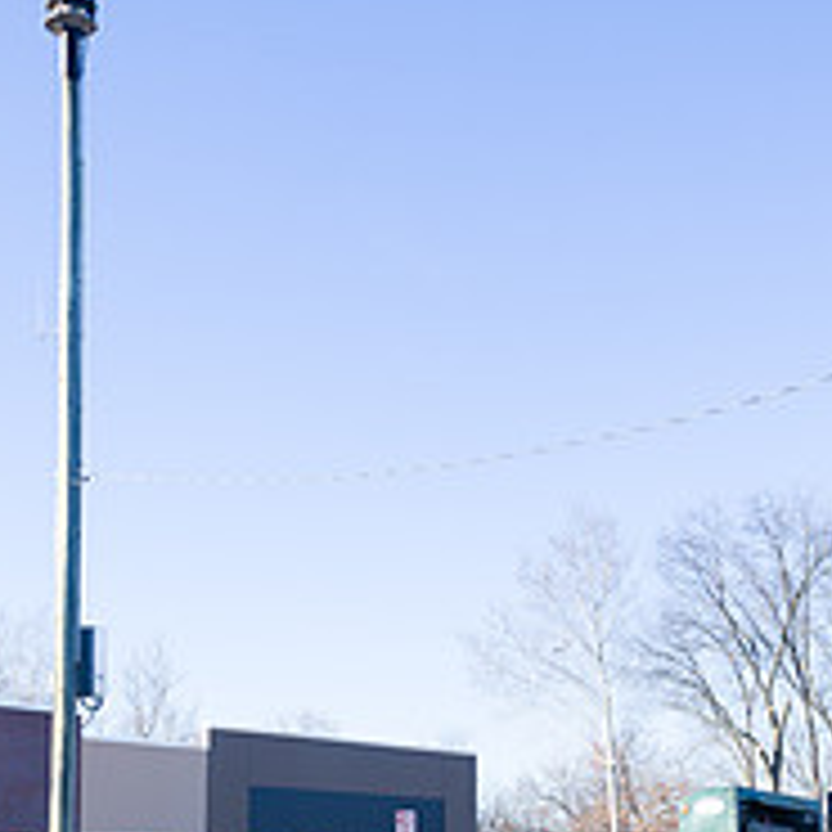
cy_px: 713
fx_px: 1740
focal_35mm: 64
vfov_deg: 26.2
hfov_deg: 26.9
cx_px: 414
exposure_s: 1/1000
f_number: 3.2
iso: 200
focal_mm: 24
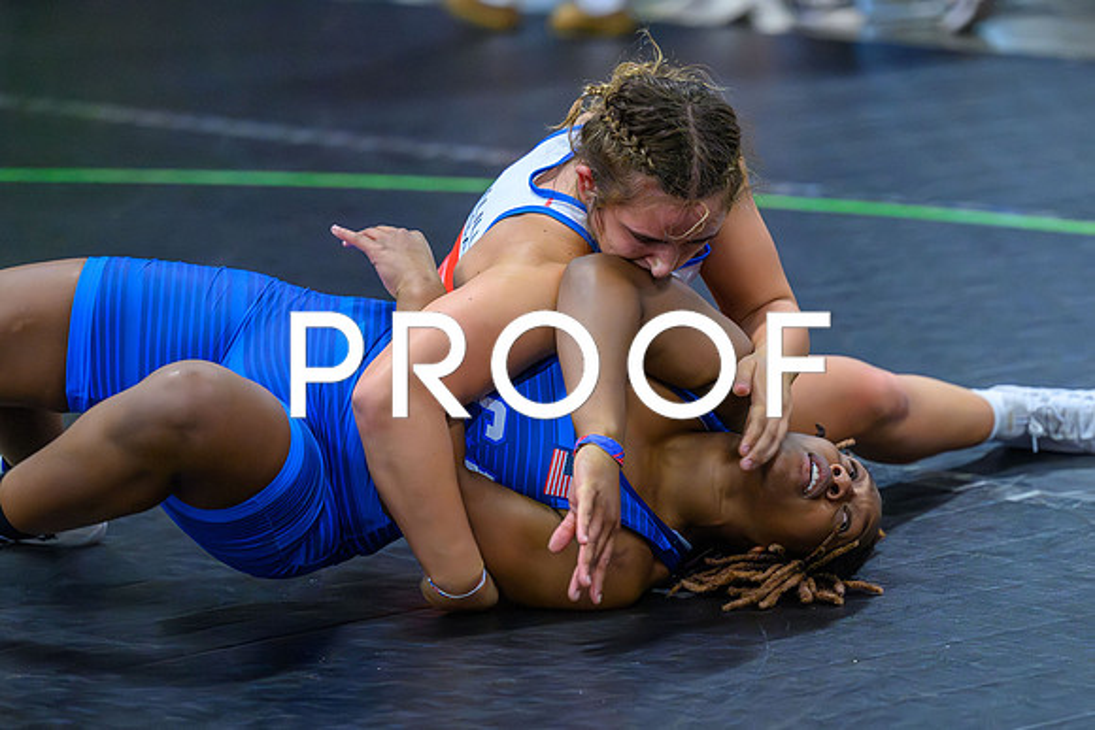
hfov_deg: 10.4
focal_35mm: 198
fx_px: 6015
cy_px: 451
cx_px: 656
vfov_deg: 6.9
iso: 20000
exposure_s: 1/800
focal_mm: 160
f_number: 3.2
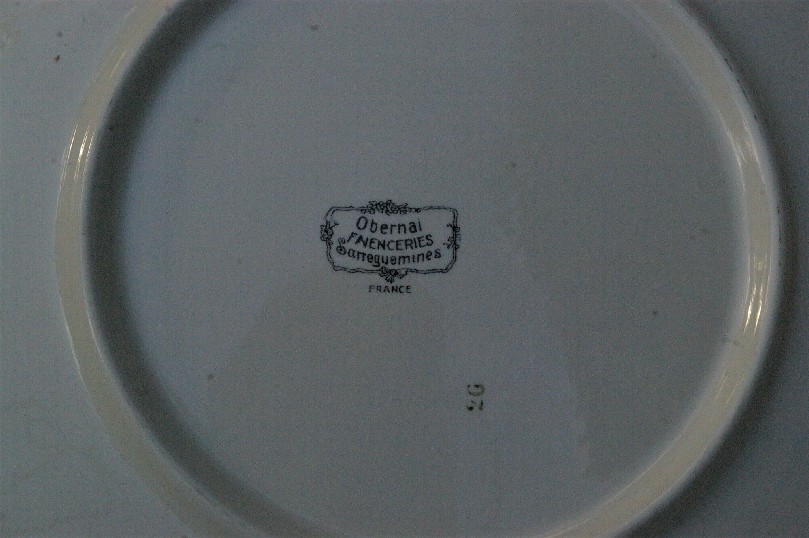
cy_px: 269
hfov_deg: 49.6
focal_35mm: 39
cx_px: 404
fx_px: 876
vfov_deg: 34.2
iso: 1600
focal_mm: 26
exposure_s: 1/750
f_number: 8
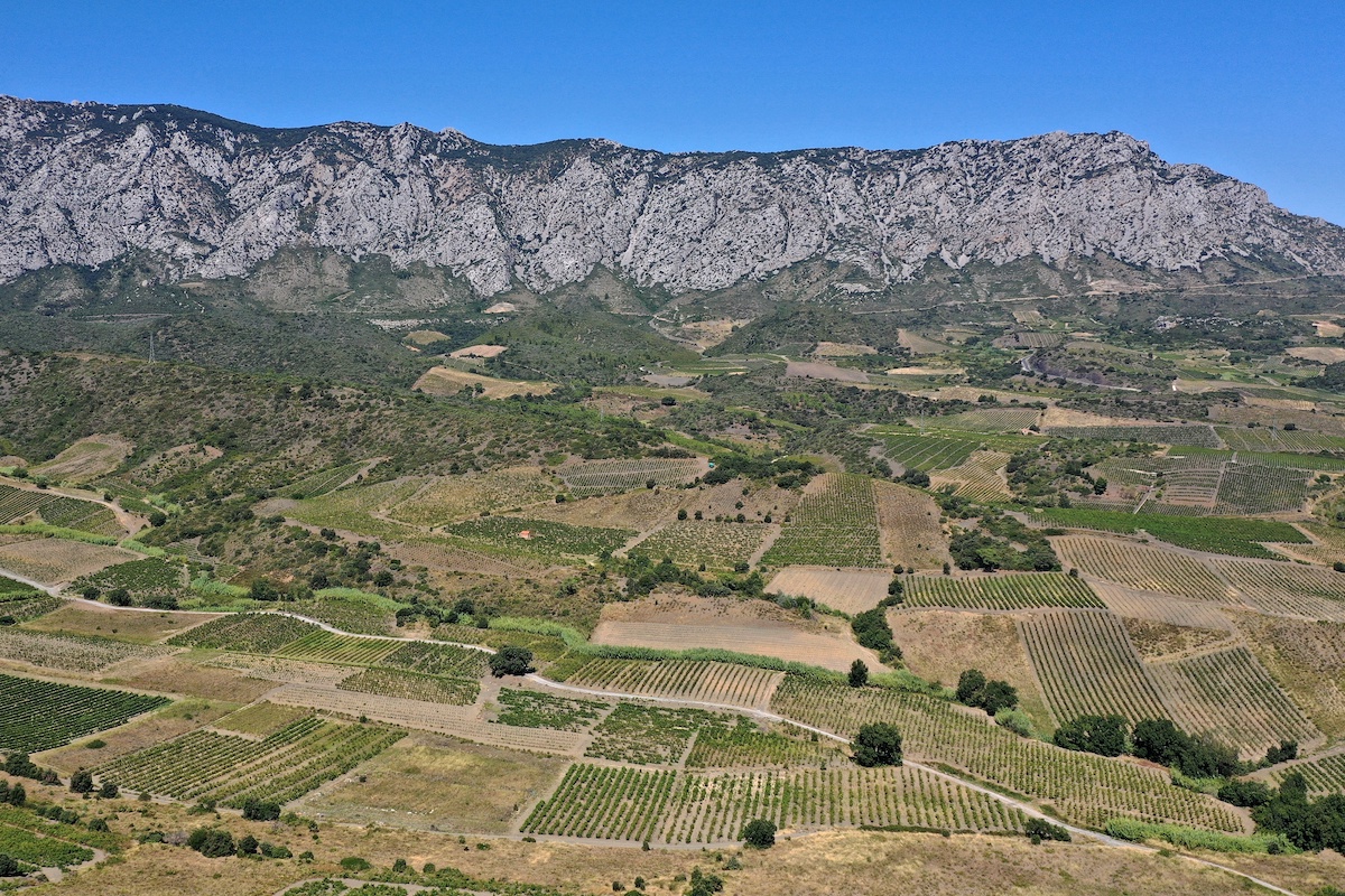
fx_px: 1046
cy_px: 448
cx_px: 672
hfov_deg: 65.5
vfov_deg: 46.4
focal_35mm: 28
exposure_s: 1/80
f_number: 5.6
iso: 100
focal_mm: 10.3
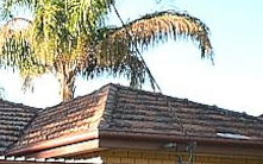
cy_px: 287
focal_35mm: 71
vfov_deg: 15.9
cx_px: -194
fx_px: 509
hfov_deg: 21.1
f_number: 4
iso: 220
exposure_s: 1/60
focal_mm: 10
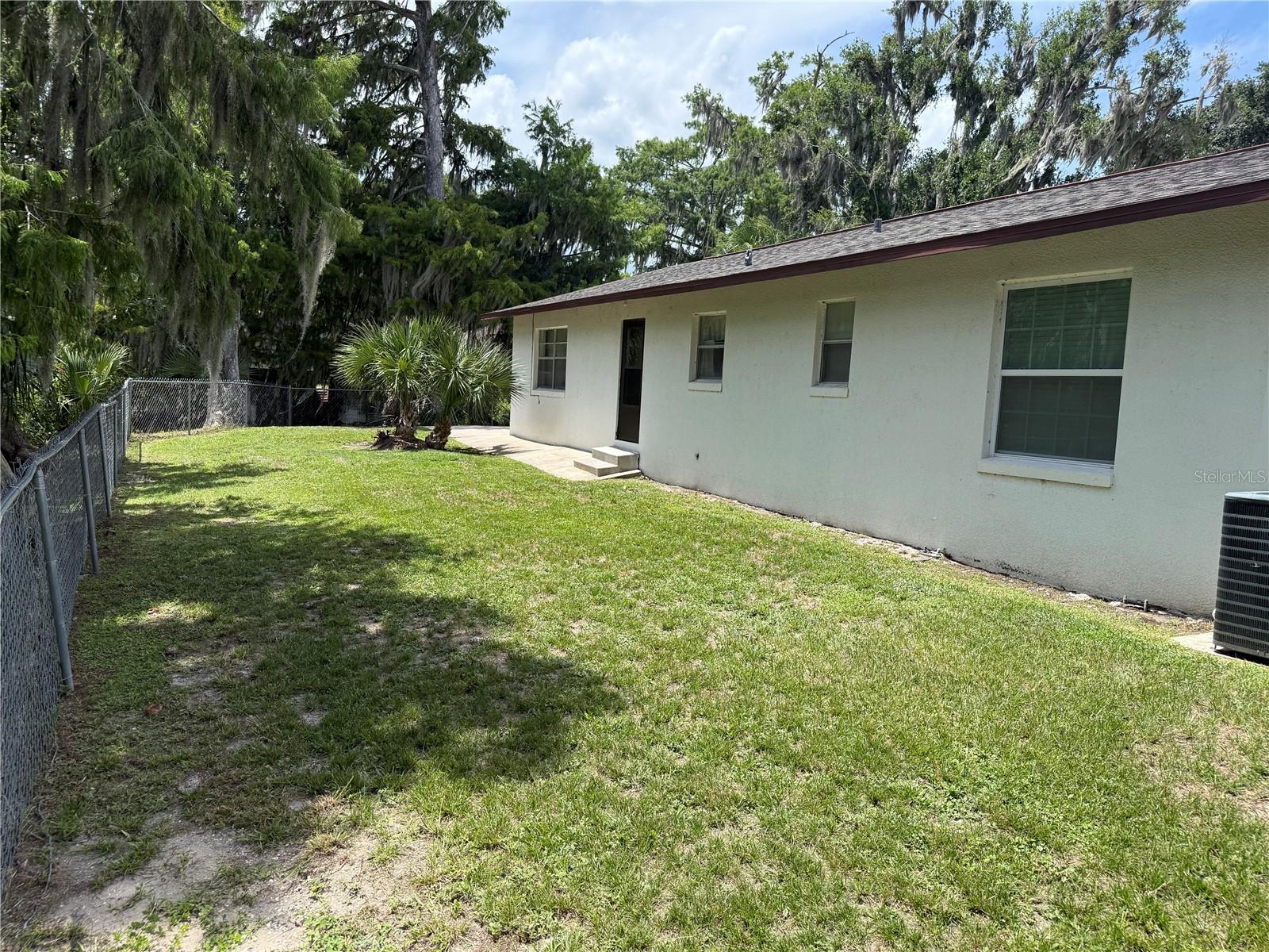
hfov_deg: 71.6
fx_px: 880
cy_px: 476
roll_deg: -3.0
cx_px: 634
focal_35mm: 24
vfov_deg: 56.8
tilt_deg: -5.4
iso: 100
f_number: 1.78
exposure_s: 1/3584
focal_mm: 6.76
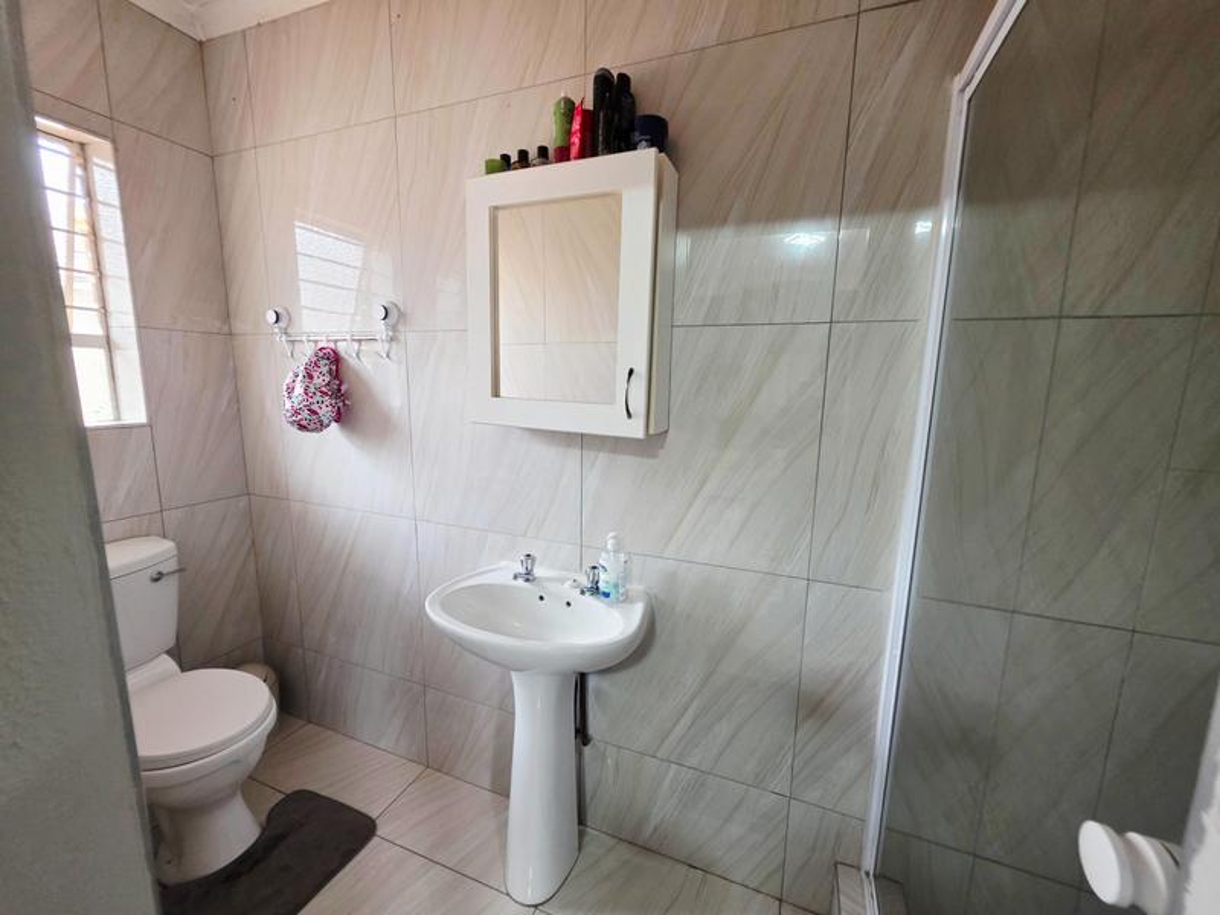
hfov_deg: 106.2
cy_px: 458
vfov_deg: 89.9
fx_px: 458
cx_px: 610
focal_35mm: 13
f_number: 1.9
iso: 250
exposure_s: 1/50.3
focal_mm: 2.2
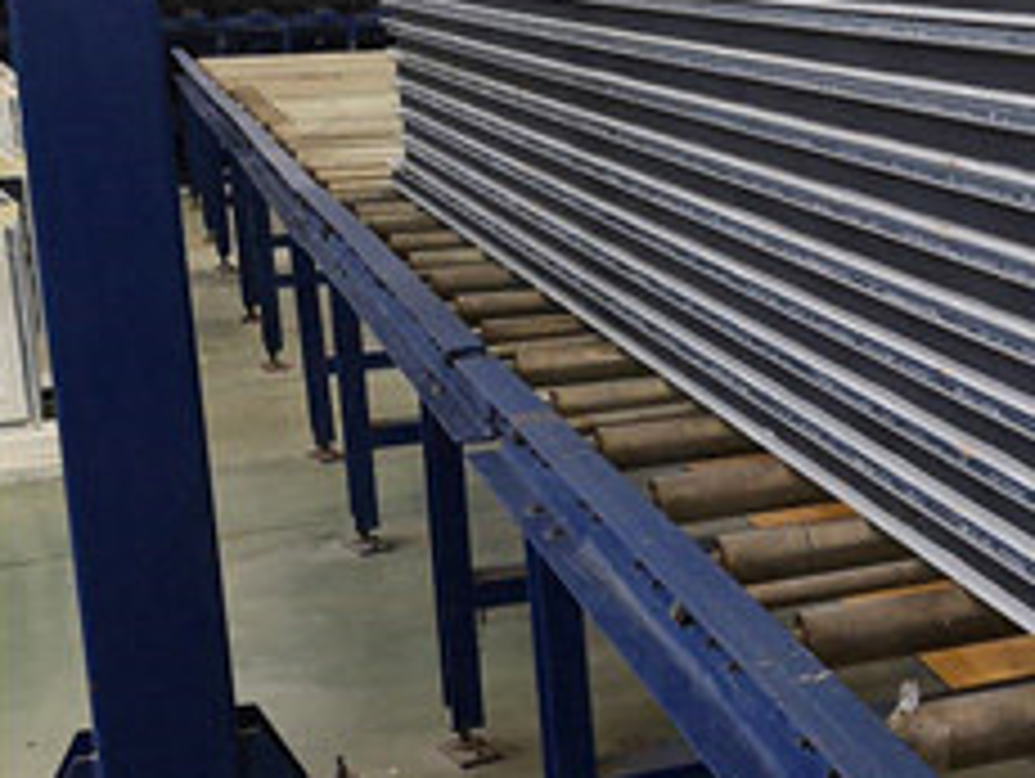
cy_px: 290
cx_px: 1566
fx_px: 2454
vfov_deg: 18.0
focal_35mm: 82
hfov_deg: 20.3
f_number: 1.8
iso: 80
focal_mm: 3.95
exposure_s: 1/50
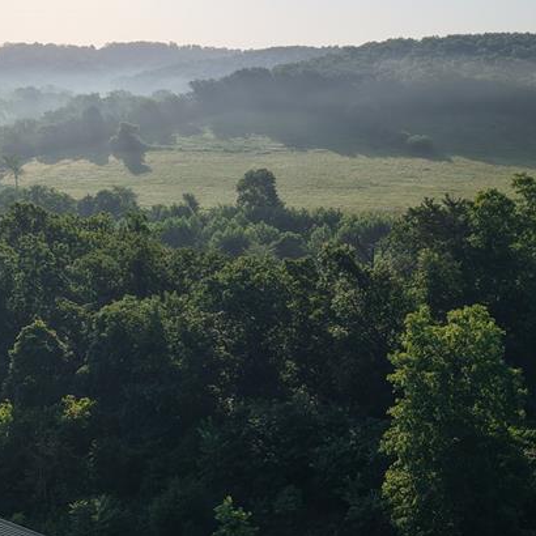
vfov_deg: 32.2
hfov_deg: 31.7
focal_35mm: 53
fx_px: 928
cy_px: 248
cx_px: 391
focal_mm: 8.67
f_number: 1.8
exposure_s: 1/8000
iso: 270
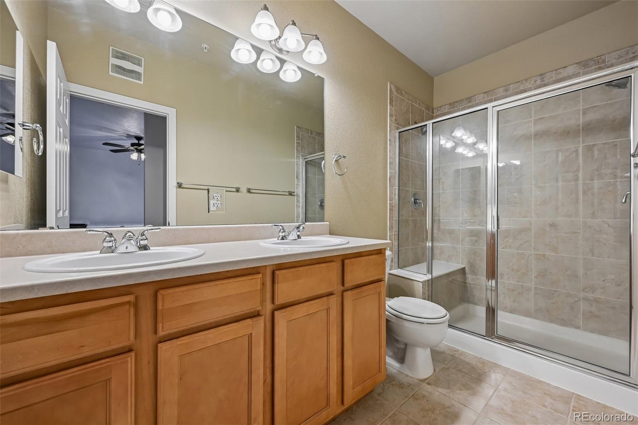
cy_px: 212
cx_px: 319
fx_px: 248
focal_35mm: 14
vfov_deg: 81.2
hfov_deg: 104.3
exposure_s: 1/8
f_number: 10
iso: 400
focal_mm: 14
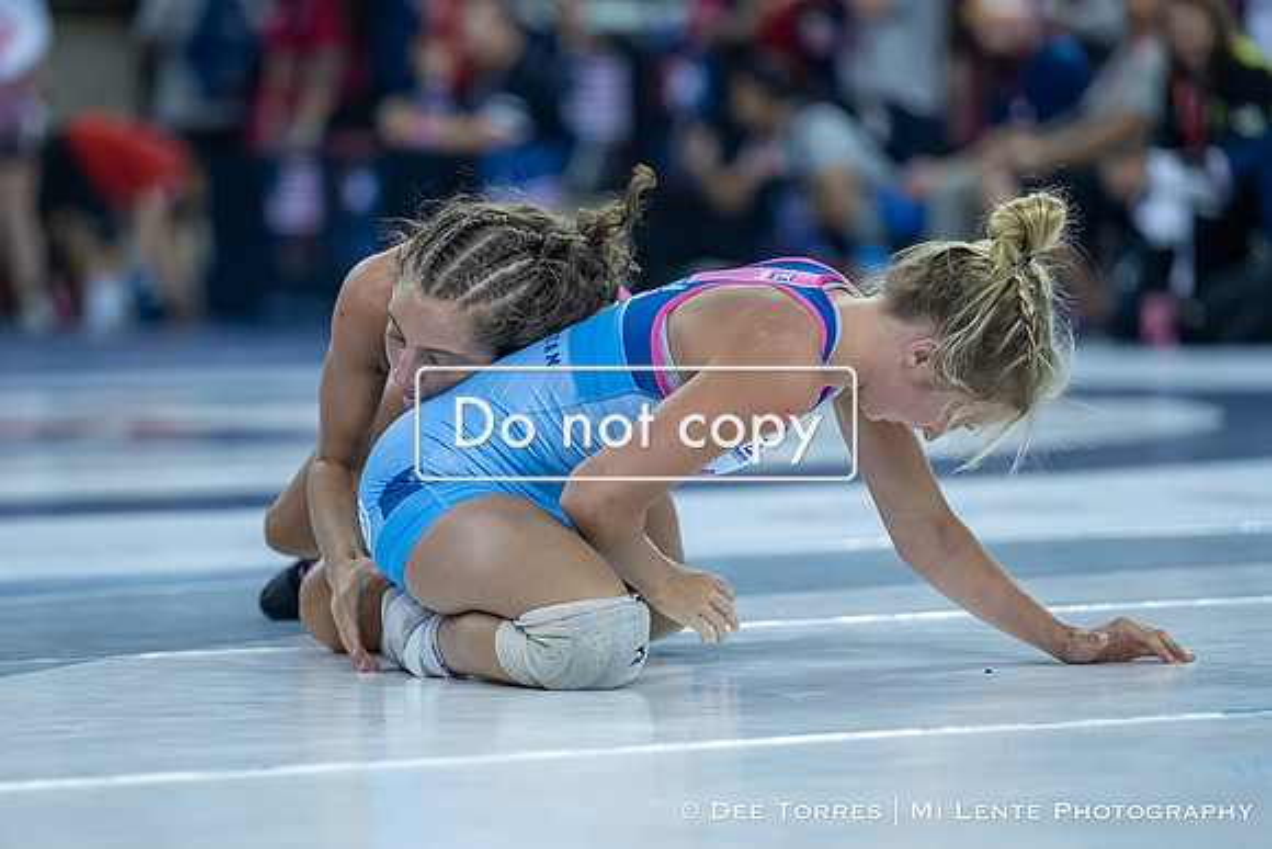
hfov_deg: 8.9
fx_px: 8175
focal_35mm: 231
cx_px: 535
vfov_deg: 5.9
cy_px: 456
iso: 1600
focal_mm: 165
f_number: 2.8
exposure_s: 1/800
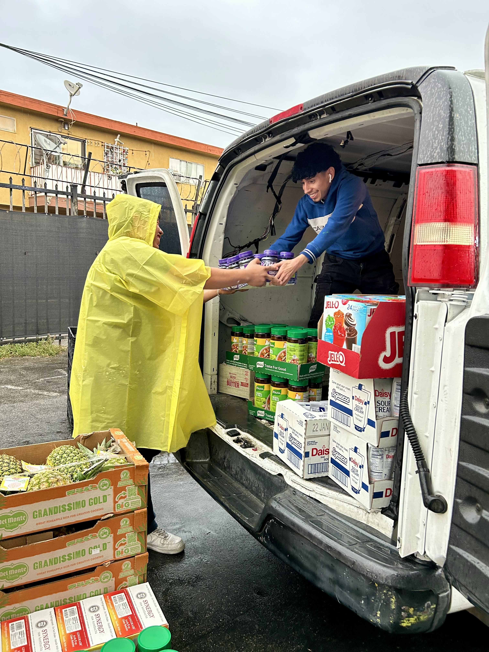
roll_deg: -1.5
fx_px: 490
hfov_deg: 53.1
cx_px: 244
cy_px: 326
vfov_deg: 67.3
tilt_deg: -7.3
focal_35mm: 26
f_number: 1.5
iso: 160
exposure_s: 1/60
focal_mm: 5.7
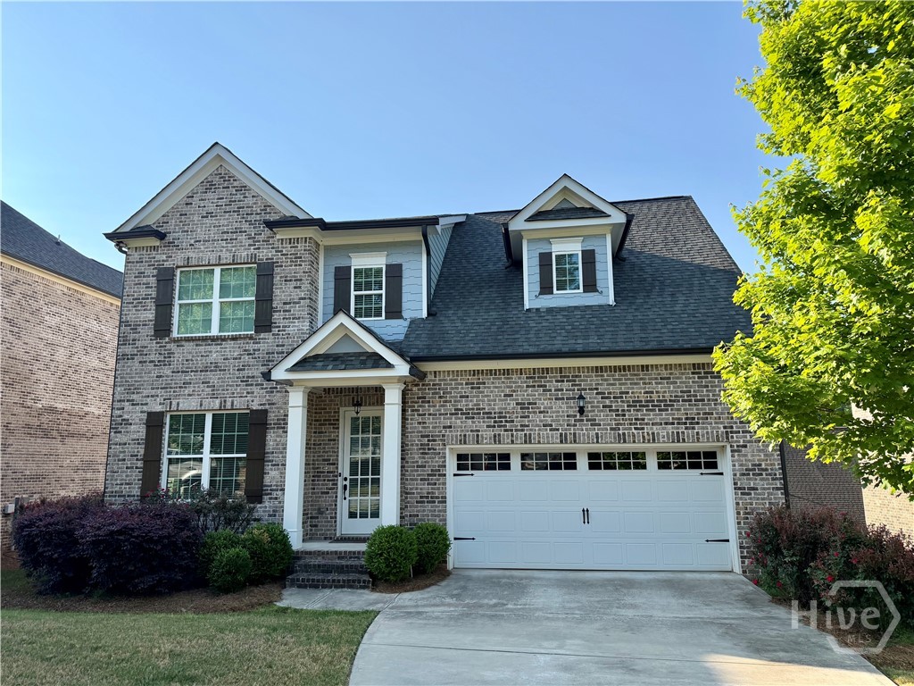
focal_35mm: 24
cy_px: 343
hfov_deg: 71.6
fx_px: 634
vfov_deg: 56.8
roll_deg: +0.1
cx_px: 457
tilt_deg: +11.5
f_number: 1.78
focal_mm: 6.76
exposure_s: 1/3425
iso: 100
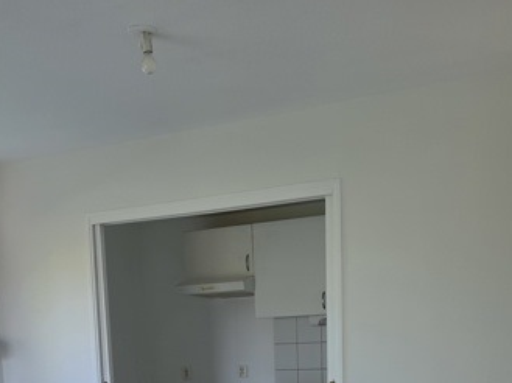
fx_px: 827
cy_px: 439
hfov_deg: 34.4
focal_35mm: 56
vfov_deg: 24.1
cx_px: 230
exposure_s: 1/180
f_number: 1.7
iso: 64
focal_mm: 6.3
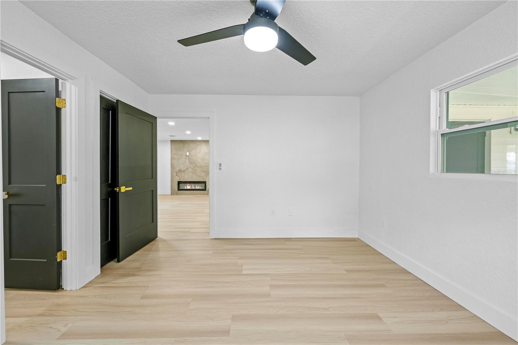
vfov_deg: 81.2
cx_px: 259
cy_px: 172
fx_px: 201
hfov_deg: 104.3
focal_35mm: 14
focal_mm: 14
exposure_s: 1.3
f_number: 8
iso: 250
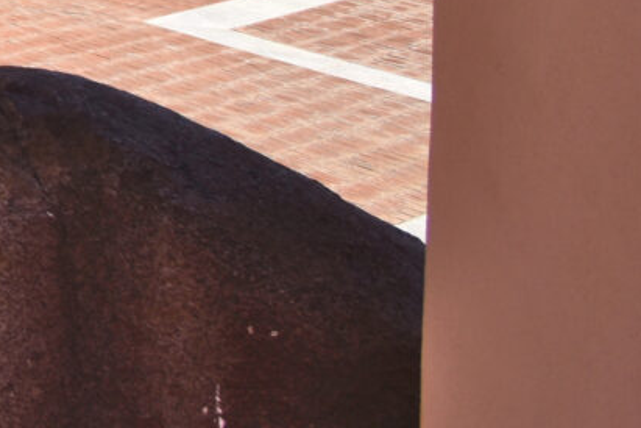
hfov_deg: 15.1
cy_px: -493
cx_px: -901
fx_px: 1300
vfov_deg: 14.5
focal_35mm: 73
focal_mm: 10
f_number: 4.5
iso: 100
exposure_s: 1/800
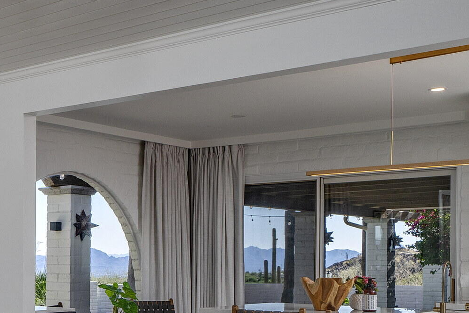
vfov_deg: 22.4
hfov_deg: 30.3
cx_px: -53
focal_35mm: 59
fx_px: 768
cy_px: 280
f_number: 9
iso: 200
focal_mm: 21
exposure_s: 1/160
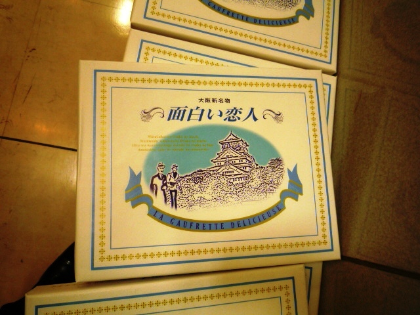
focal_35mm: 25
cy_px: 158
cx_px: 210
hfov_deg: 69.4
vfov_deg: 54.9
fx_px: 303
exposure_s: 1/100
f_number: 2.8
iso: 100
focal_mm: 4.4
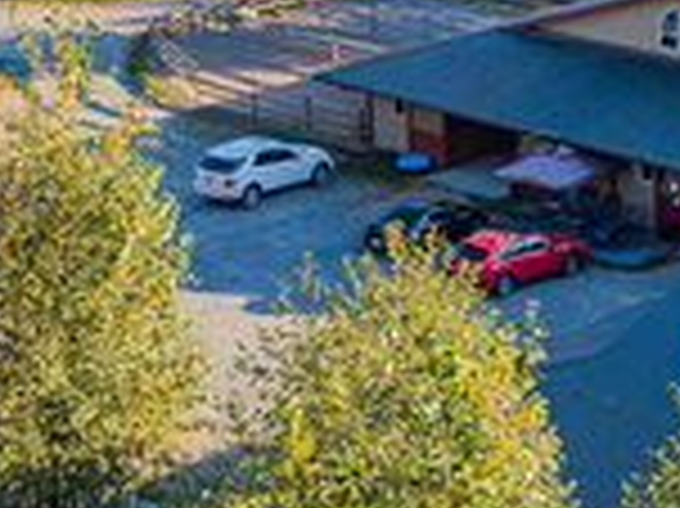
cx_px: 739
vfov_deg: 11.6
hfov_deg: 15.2
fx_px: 2493
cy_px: 18
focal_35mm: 127
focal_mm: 8.67
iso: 260
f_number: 1.8
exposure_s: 1/1500
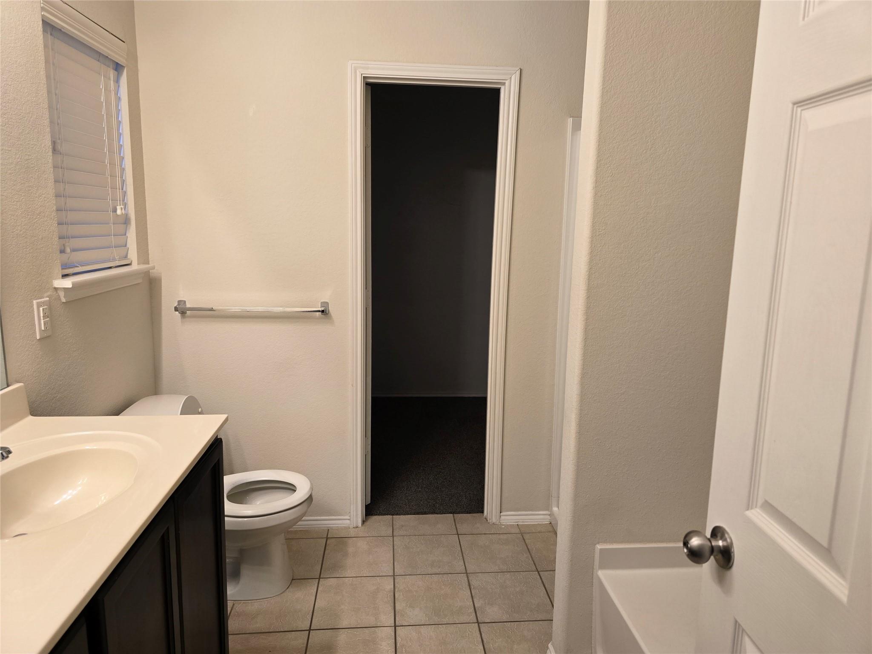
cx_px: 436
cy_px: 327
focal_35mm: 23
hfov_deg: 73.9
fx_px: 579
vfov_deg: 58.9
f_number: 1.7
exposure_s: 1/120
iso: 125
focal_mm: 6.3
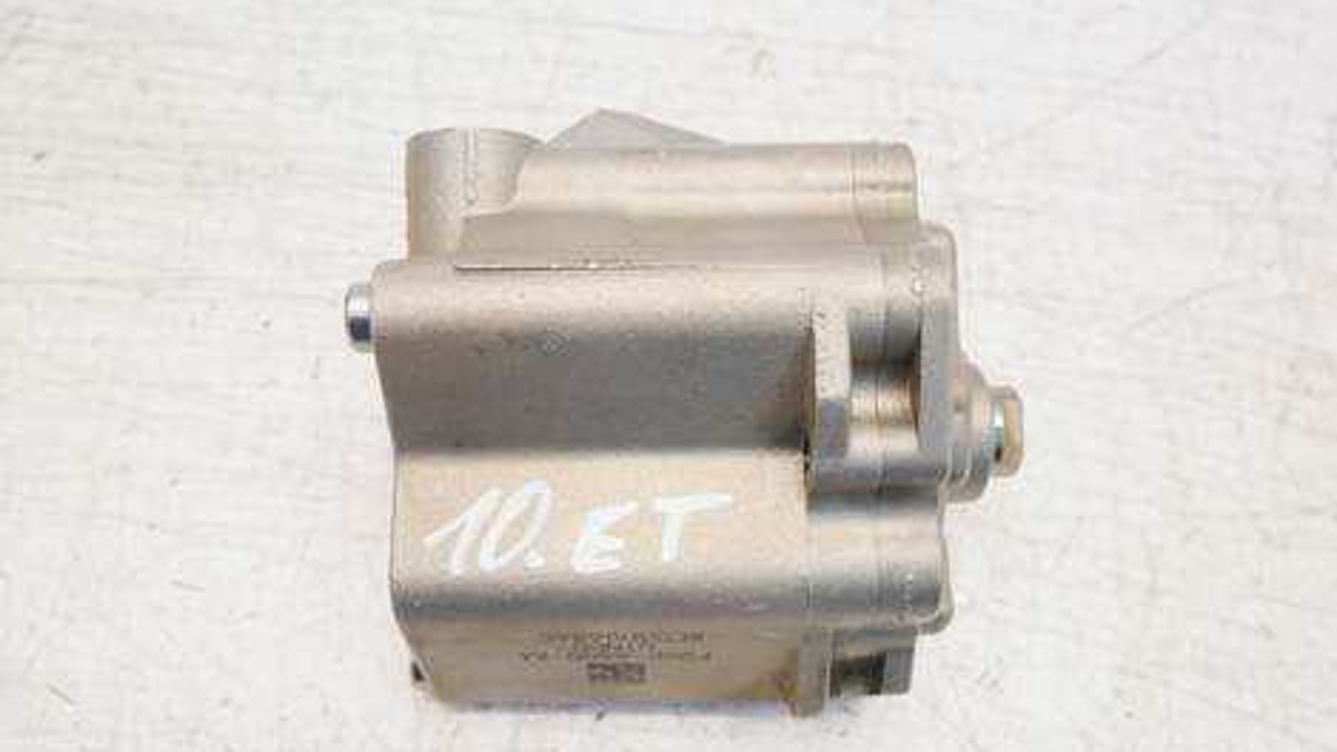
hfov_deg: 66.1
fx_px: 1028
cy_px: 459
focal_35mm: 29
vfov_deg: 40.0
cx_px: 661
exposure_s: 1/80
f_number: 3.6
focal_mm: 13
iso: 200
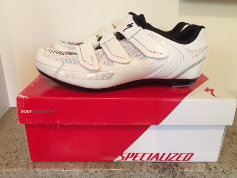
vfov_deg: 48.2
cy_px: 89
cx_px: 118
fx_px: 199
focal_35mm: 29
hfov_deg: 61.7
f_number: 2.2
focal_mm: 4.15
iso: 125
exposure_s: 1/15
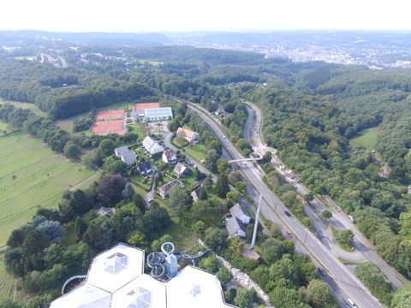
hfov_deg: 81.7
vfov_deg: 66.0
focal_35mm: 20
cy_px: 154
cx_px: 206
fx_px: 237
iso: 100
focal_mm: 3.61
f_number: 2.8
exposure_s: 1/175
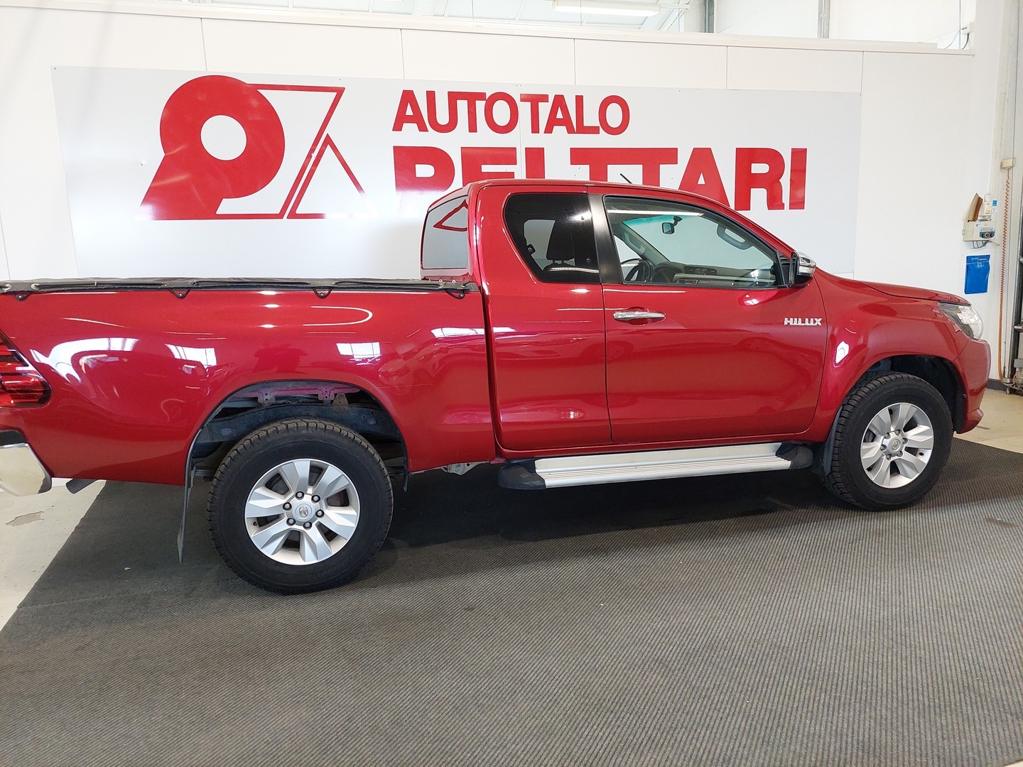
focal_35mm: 25
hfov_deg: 69.4
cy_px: 384
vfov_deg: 54.9
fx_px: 739
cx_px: 512
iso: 200
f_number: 1.8
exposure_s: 1/100
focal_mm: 5.23
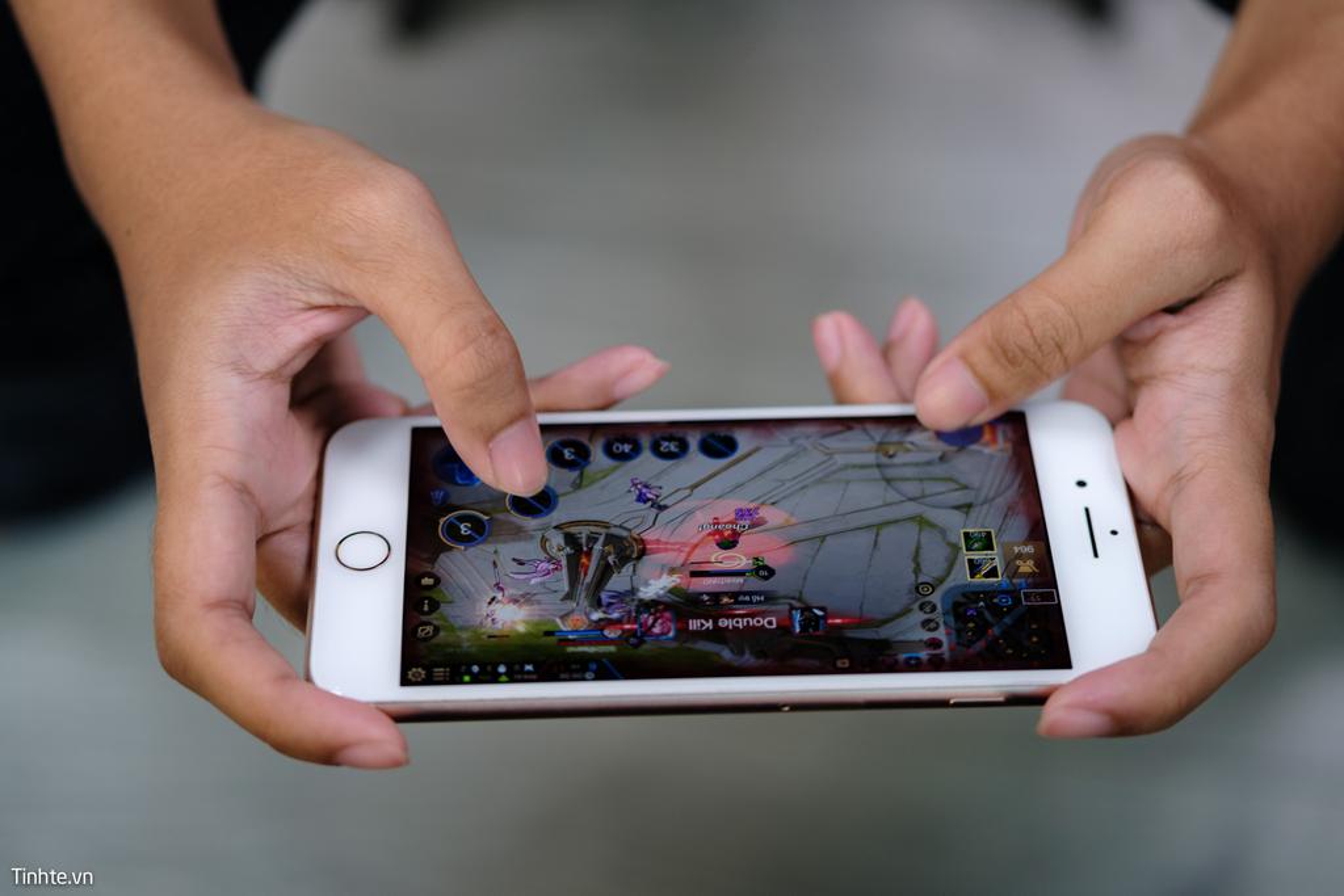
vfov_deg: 18.2
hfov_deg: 27.0
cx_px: 672
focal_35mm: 75
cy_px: 448
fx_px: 2800
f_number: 2
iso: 250
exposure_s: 1/60
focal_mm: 50
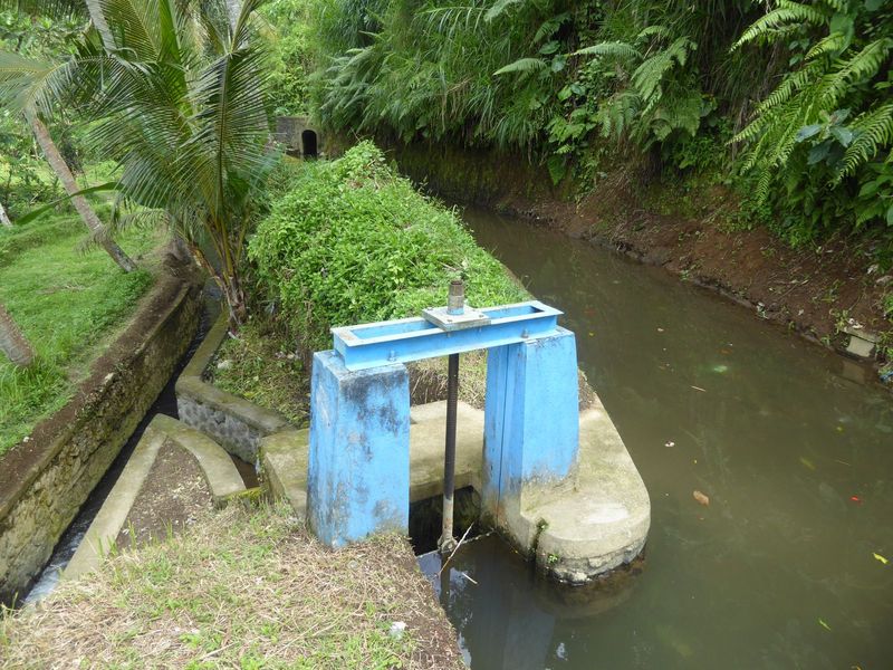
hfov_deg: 71.6
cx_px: 446
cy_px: 335
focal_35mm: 24
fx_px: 619
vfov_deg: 56.8
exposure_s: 1/125
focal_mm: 4.3
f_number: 3.3
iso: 80
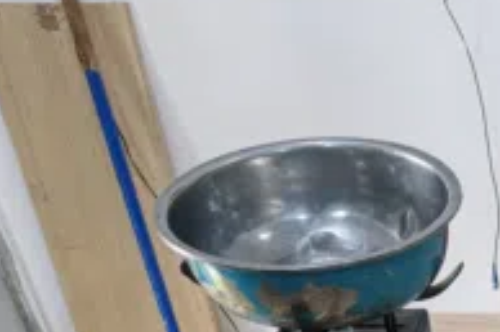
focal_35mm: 79
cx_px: 796
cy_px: 456
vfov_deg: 16.2
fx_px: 1096
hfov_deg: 20.9
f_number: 1.8
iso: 142
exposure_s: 1/50
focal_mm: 5.56
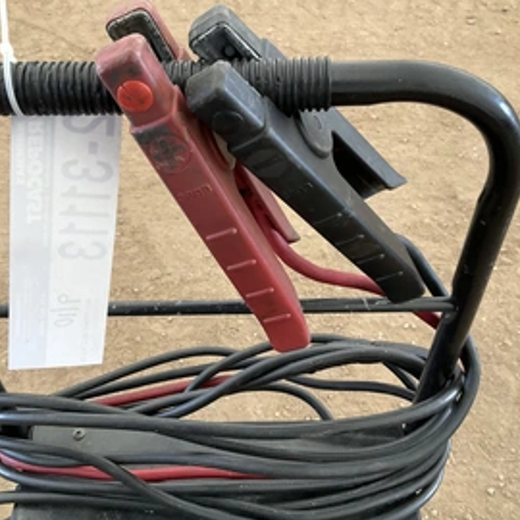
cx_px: 239
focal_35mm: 38
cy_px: 262
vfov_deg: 43.9
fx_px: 646
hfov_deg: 43.8
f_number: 1.8
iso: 64
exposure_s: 1/115
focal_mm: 3
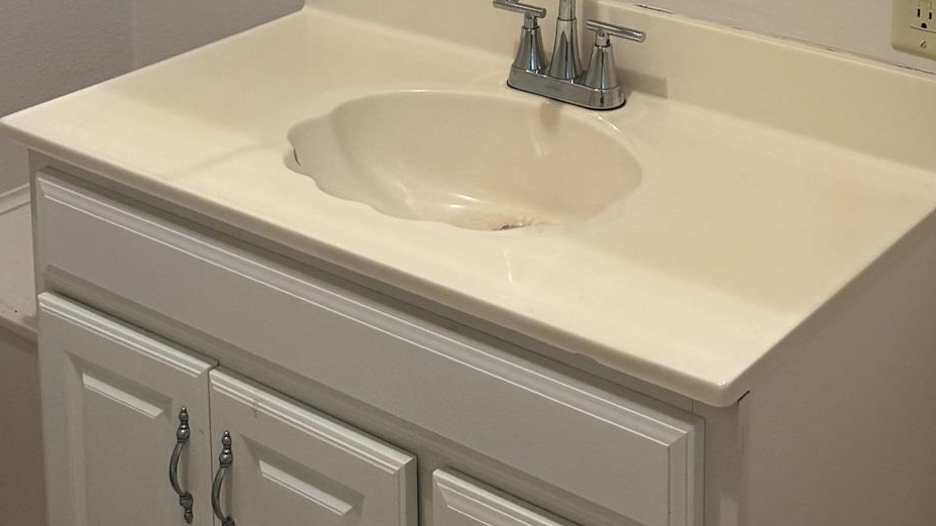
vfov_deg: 16.6
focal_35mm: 65
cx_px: 650
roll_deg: -1.0
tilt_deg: -7.0
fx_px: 1613
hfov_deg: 32.0
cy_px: -303
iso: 250
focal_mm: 6.76
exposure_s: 1/60
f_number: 1.78
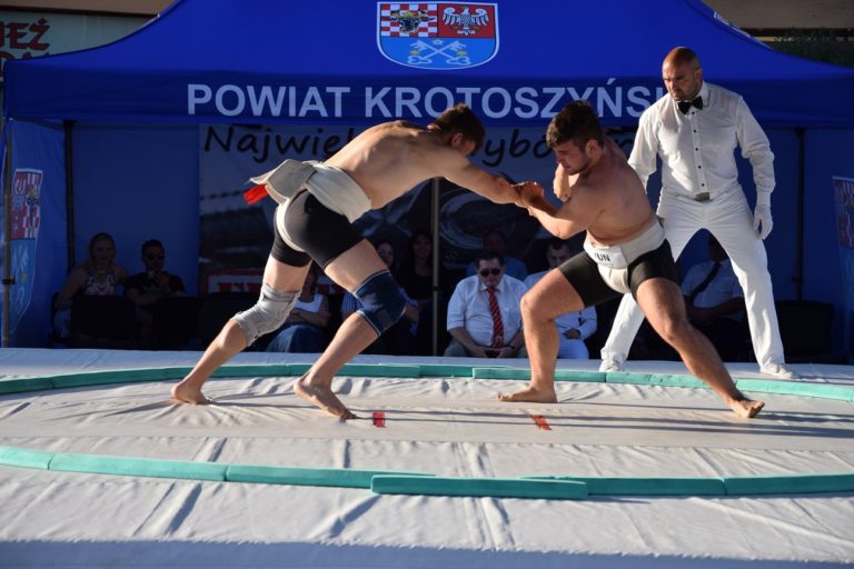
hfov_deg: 18.2
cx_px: 427
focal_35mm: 112
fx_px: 2669
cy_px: 284
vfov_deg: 12.2
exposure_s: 1/1000
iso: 640
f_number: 5.3
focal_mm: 75
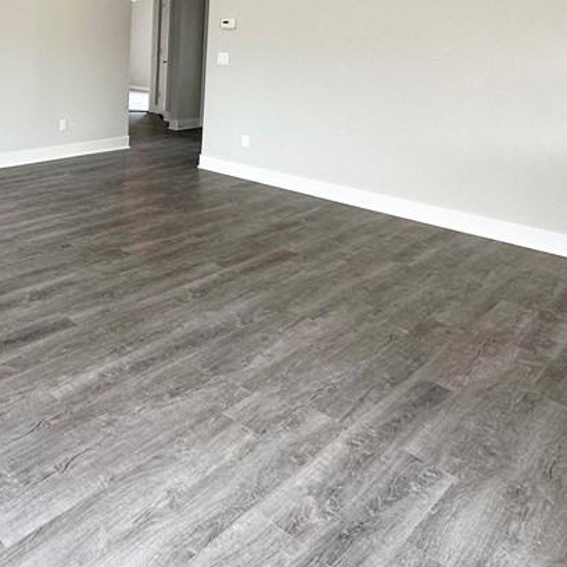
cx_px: -14
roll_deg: -1.1
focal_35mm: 31
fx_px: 574
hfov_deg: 43.9
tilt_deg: -5.3
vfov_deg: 48.1
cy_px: 78
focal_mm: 2.22
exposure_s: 1/120
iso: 125
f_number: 2.2
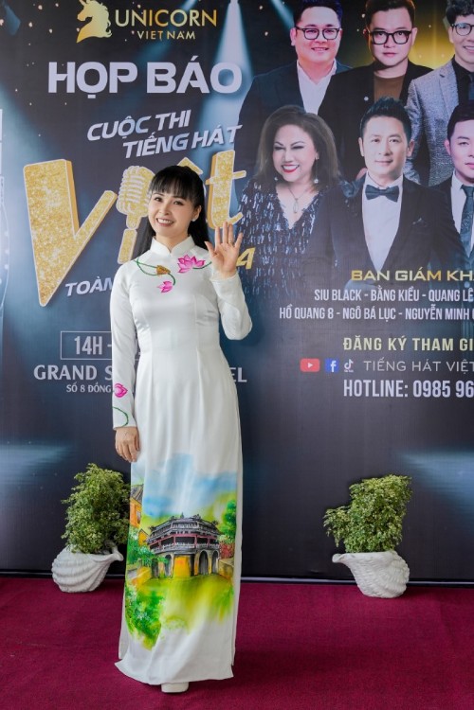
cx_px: 237
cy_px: 355
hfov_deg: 21.6
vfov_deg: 31.9
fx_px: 1244
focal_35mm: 63
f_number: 5
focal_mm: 42.5
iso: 320
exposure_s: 1/160
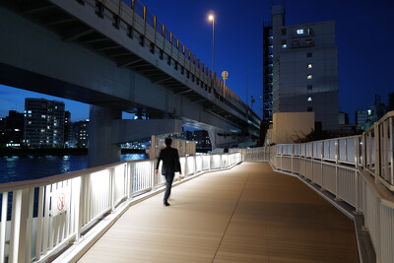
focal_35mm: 28
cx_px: 197
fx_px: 307
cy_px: 132
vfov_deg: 46.4
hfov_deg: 65.5
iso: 200
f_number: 1.7
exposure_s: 1/6
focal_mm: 28
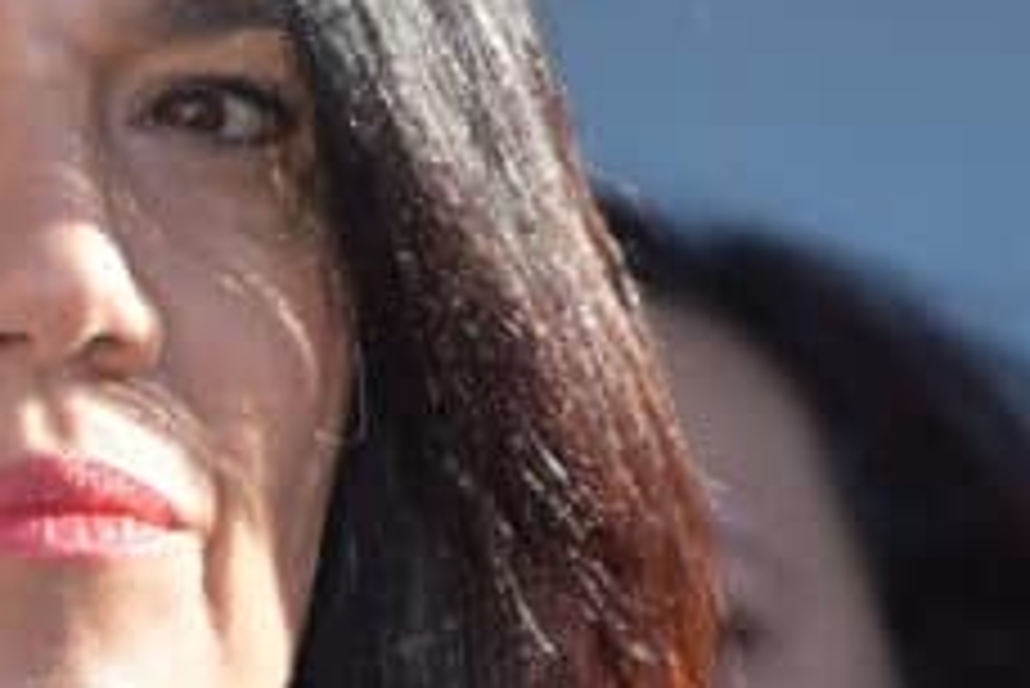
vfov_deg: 2.4
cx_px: 9
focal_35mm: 570
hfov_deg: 3.6
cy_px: 378
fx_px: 16327
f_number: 6
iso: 125
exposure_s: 1/200
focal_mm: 145
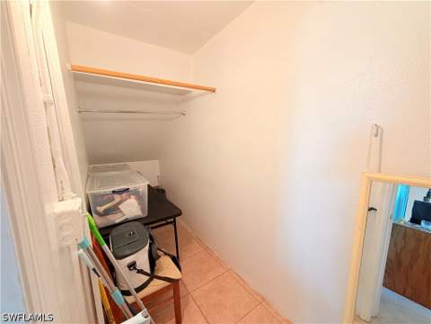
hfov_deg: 102.1
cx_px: 216
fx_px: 174
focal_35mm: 14
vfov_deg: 85.7
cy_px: 162
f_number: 2.2
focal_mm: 2.22
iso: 200
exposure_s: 1/60
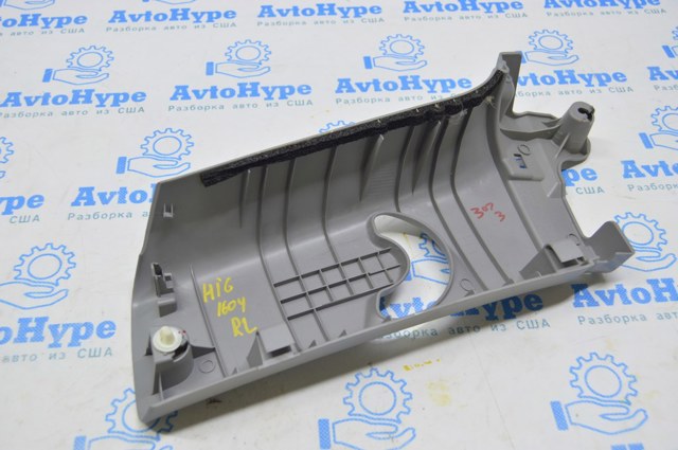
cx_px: 339
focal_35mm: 39
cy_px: 225
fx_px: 734
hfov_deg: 49.6
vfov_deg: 34.1
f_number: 5.6
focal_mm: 26
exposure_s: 1/20
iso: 400
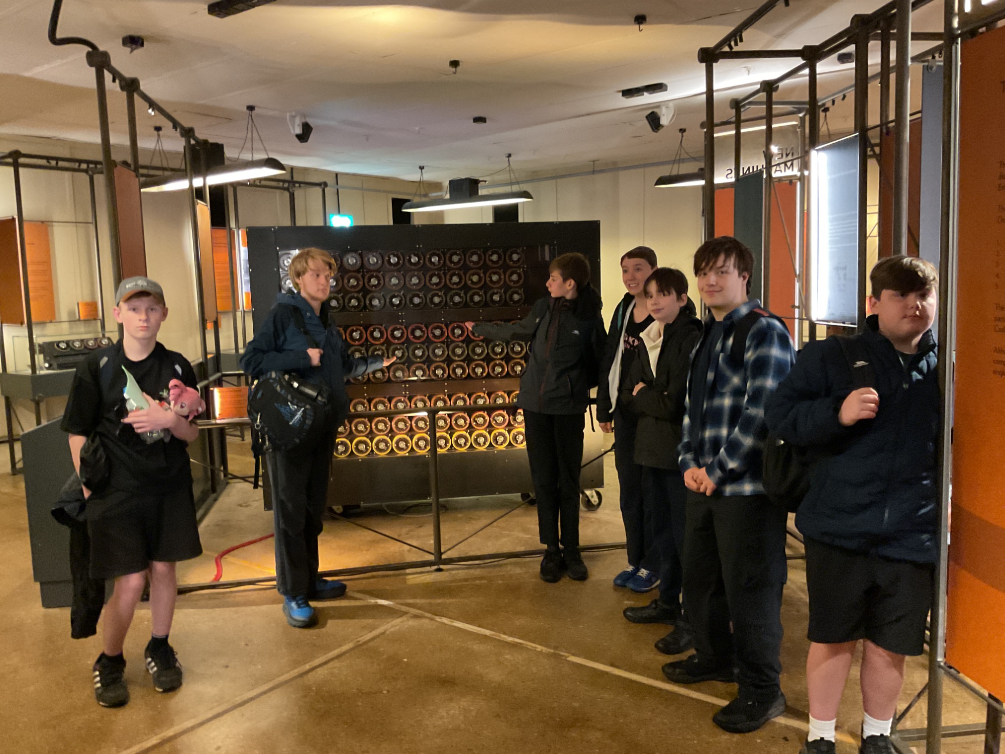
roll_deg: +1.3
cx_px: 502
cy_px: 377
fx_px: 842
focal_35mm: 29
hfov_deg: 61.7
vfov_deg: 48.2
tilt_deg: -8.2
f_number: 1.8
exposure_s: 1/30
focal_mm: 3
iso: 500
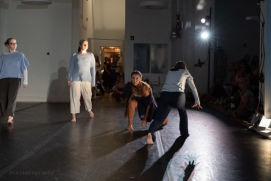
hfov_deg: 37.9
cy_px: 71
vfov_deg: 25.8
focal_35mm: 52
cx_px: 165
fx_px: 393
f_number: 4
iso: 6400
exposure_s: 1/400
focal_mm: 43
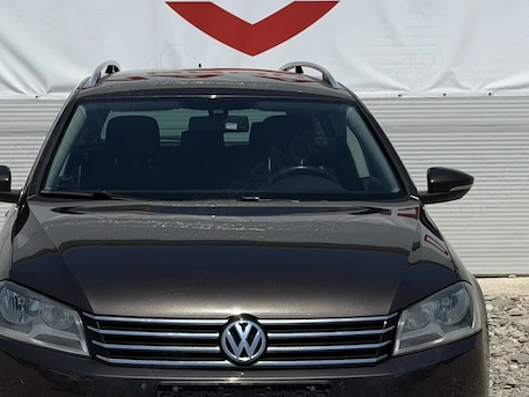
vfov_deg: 14.1
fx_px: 1605
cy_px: 159
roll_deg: +0.3
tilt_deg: -3.1
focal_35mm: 105
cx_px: 213
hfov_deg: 18.7
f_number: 1.78
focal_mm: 6.76
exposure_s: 1/11364
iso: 64
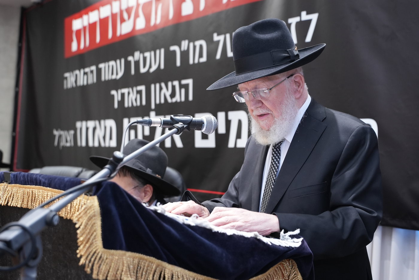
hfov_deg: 39.6
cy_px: 140
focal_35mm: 50
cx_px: 210
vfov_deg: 27.0
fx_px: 582
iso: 3200
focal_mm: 50
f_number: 4
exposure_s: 1/200
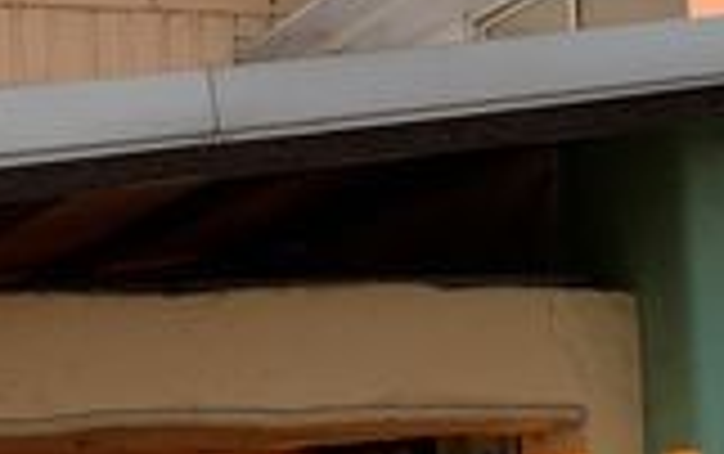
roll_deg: +0.4
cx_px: 306
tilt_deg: +9.4
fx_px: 2429
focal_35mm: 123
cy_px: 178
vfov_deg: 10.7
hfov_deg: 16.9
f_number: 1.8
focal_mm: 4.25
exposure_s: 1/122
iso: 25
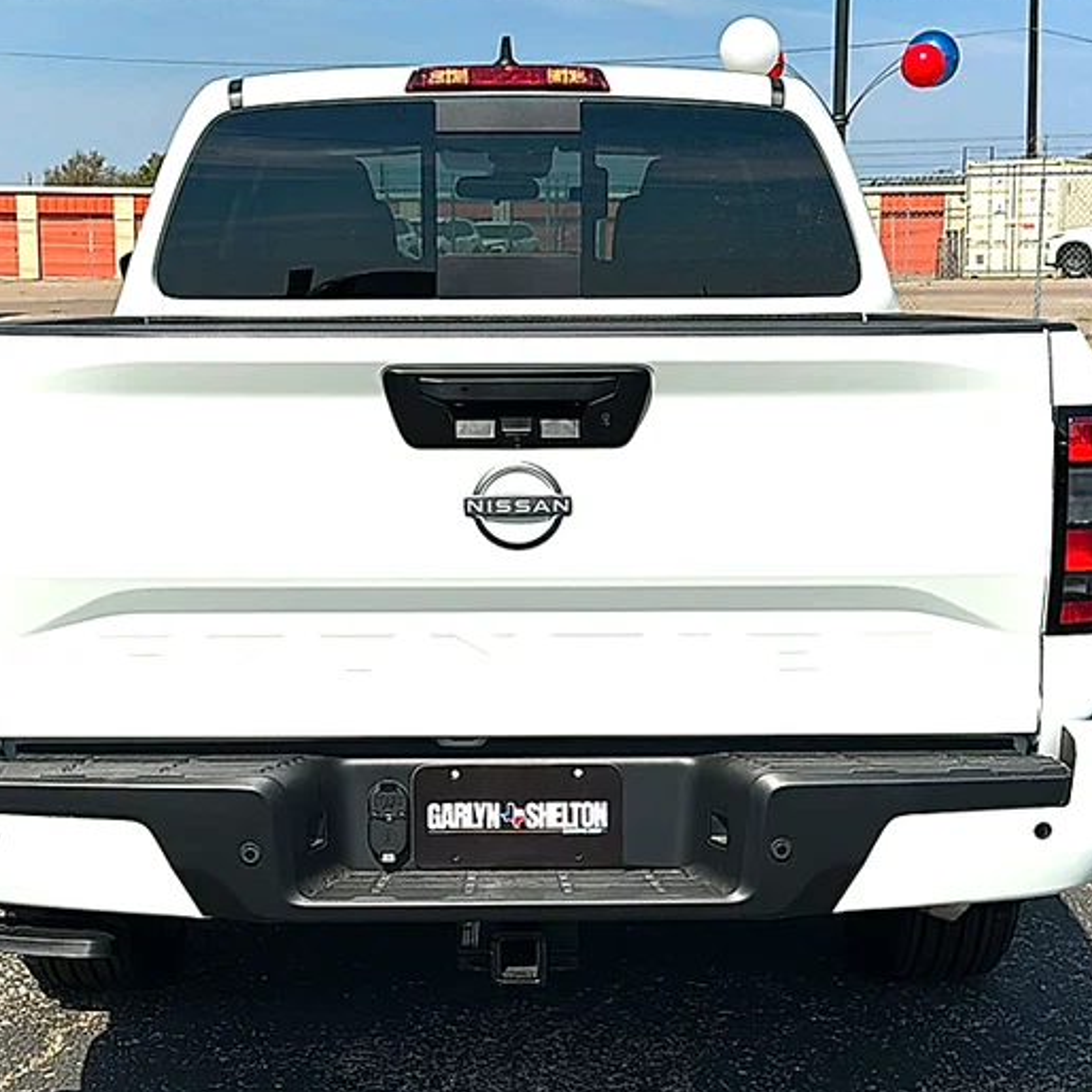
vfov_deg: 32.2
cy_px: 543
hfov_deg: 32.2
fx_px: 1892
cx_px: 521
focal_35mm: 53
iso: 80
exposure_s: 1/10989
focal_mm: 6.86
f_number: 1.78
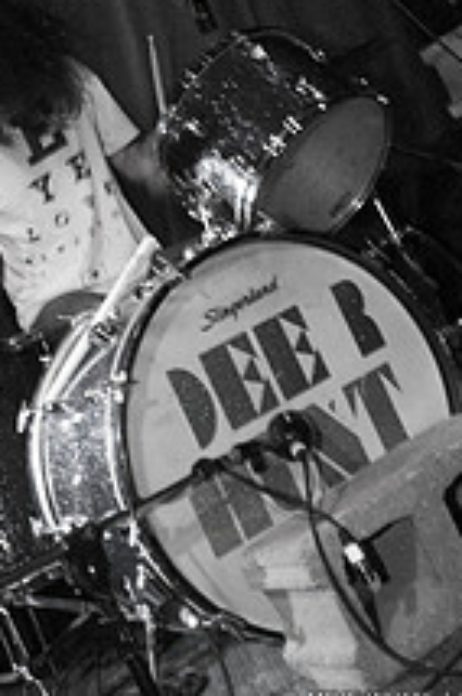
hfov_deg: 21.5
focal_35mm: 63
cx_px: 213
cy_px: -16
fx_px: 1217
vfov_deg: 29.6
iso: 800
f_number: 2.8
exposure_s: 1/15
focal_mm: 20
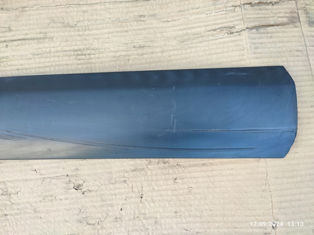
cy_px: 118
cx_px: 157
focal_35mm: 25
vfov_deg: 54.9
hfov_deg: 69.4
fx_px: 227
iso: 87
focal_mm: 6.04
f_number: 1.9
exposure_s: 1/50
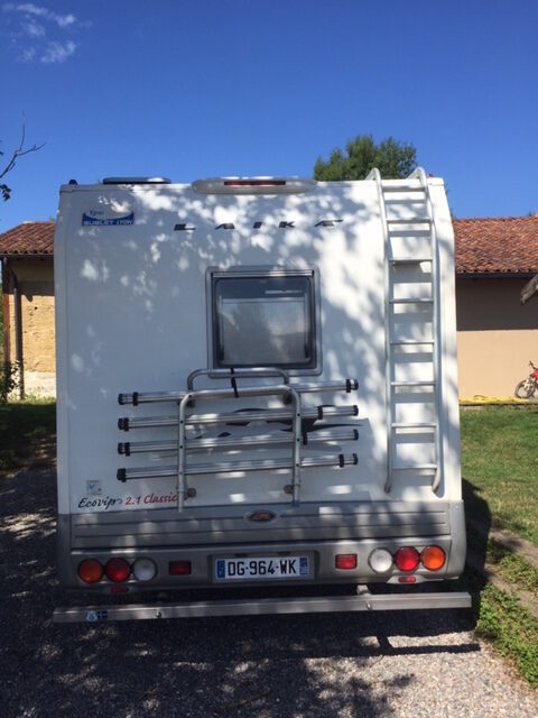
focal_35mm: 29
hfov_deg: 48.2
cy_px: 359
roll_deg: +1.5
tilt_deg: -0.8
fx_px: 601
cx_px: 269
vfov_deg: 61.7
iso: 32
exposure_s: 1/2326
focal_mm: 4.15
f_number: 2.2
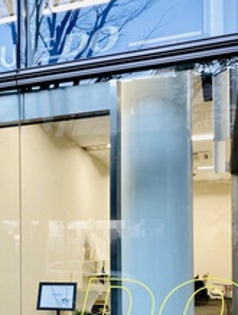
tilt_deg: +1.7
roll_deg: -0.2
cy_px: 247
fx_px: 448
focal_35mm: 49
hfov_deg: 29.0
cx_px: 42
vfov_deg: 37.6
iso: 50
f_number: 1.8
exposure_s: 1/60
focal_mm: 3.99
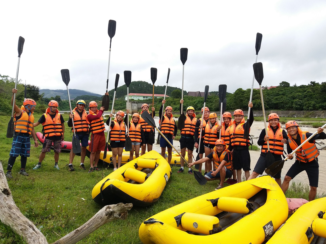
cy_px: 122
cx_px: 163
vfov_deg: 51.4
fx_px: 254
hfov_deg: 65.3
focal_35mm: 27
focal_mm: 3.7
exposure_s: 1/655
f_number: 1.9
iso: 40
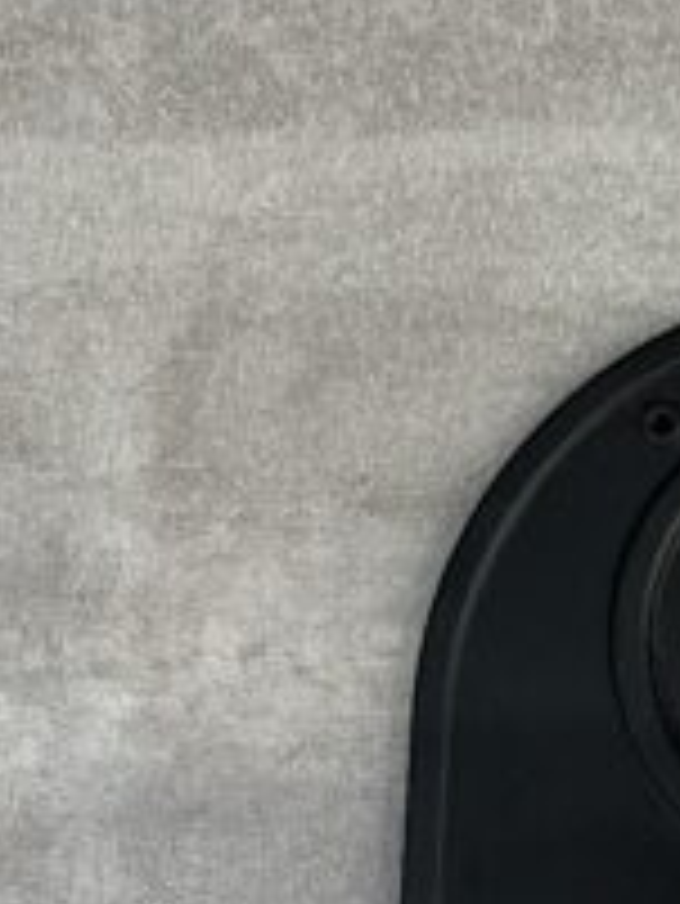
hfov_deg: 19.2
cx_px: 712
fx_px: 1936
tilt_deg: -80.5
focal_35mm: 74
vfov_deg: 26.1
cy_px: 654
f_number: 1.6
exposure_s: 1/100
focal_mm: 5.1
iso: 125
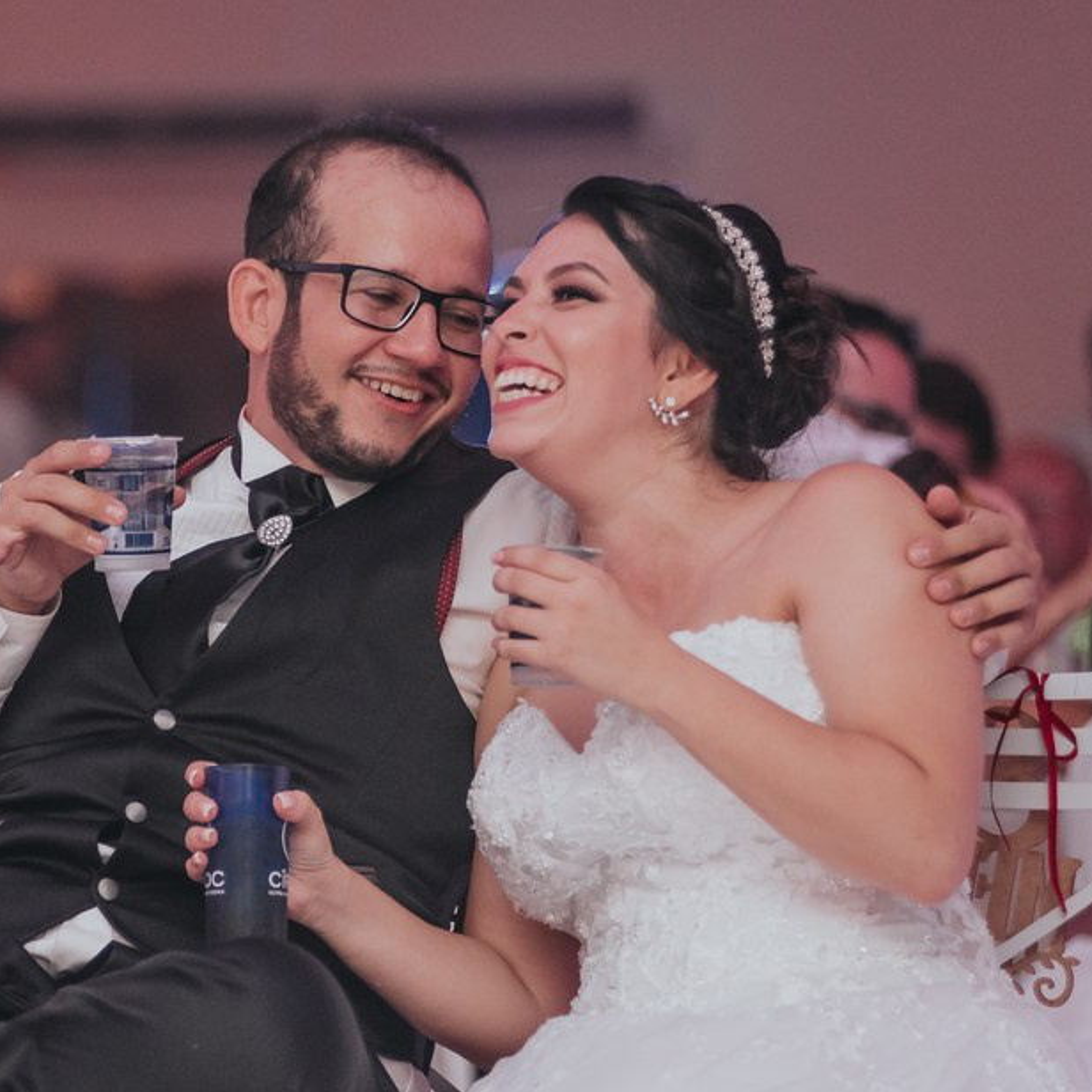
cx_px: 154
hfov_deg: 7.3
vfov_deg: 7.3
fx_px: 8566
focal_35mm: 240
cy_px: 540
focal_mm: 145
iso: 1600
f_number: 2.8
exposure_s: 1/200
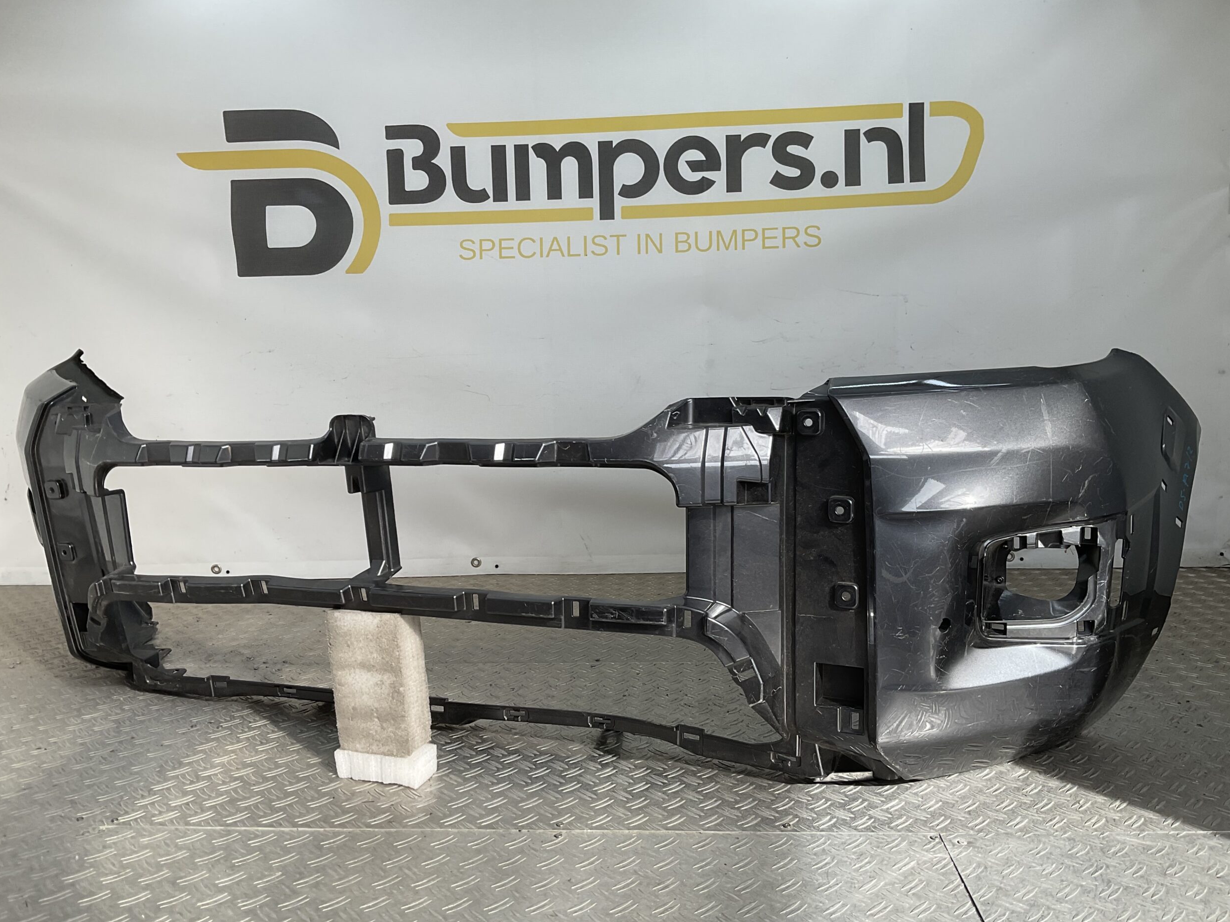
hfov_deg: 60.0
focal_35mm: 30
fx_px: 1066
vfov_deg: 46.8
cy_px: 466
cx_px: 615
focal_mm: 3
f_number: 1.8
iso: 16
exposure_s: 1/312
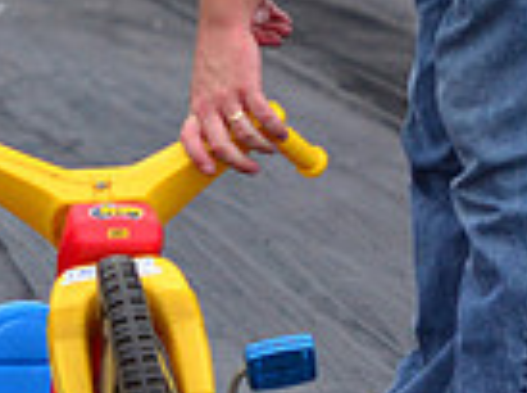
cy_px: -42
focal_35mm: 1222
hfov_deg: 1.6
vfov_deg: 1.2
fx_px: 18555
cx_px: 62
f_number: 6.3
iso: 1000
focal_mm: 200
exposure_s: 1/2500
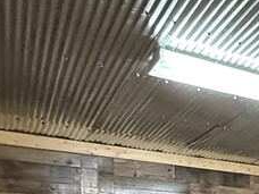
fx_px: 471
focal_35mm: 63
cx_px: 395
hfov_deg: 23.9
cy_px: 267
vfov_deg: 20.8
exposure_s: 1/60
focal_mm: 2.22
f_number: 2.2
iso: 1000
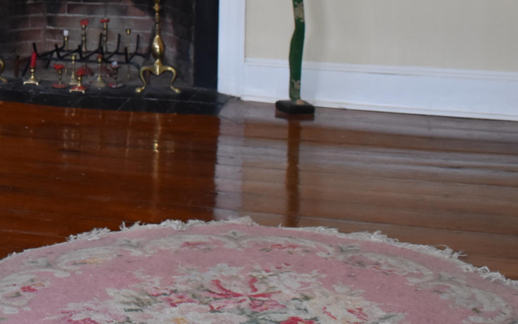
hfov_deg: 27.0
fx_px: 1016
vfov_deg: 17.5
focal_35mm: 72
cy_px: -23
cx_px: 0
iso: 800
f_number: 5
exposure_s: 1/100
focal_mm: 18
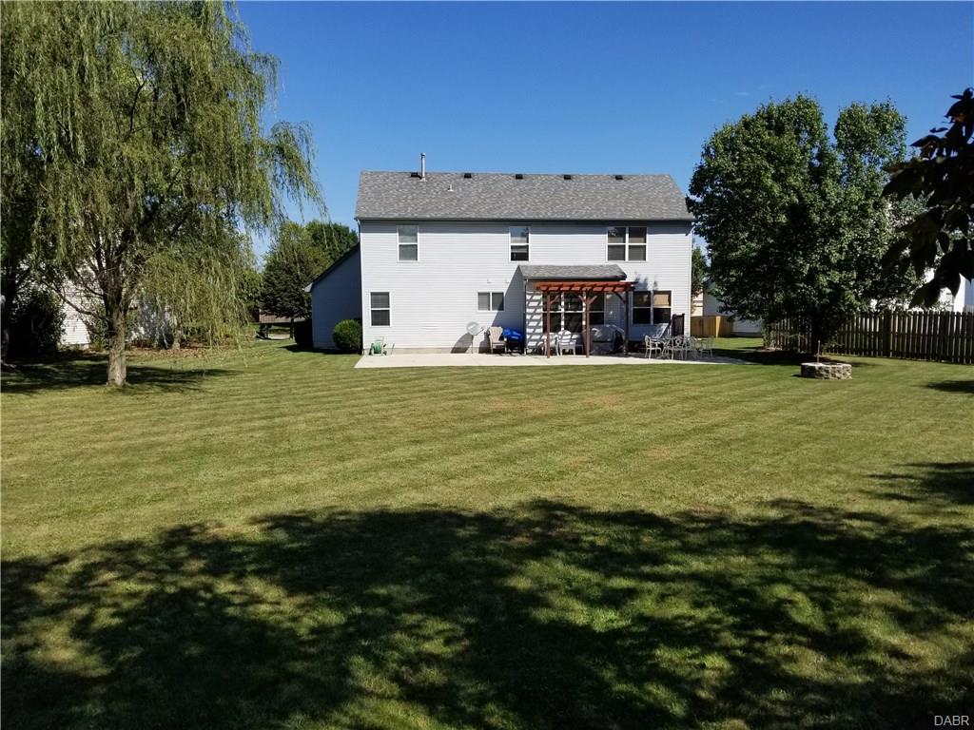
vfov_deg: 53.1
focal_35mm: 26
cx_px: 487
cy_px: 365
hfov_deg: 67.3
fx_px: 732
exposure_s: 1/2968
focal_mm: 4.3
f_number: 1.7
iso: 50
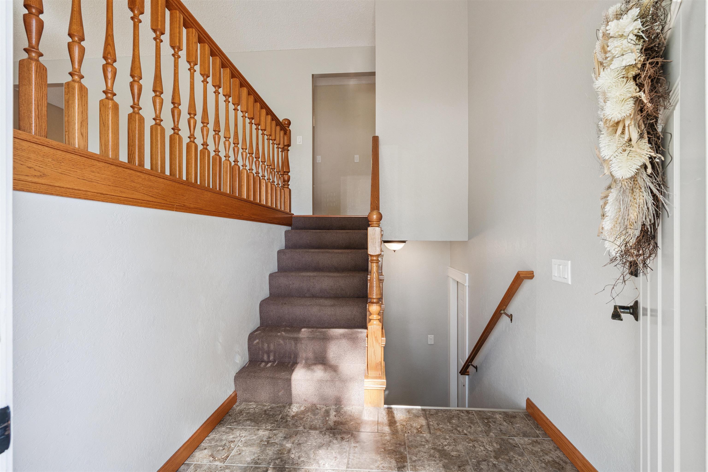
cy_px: 236
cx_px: 354
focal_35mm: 16
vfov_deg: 73.7
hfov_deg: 96.7
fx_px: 315
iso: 800
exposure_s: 1/25
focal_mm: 16
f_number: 10
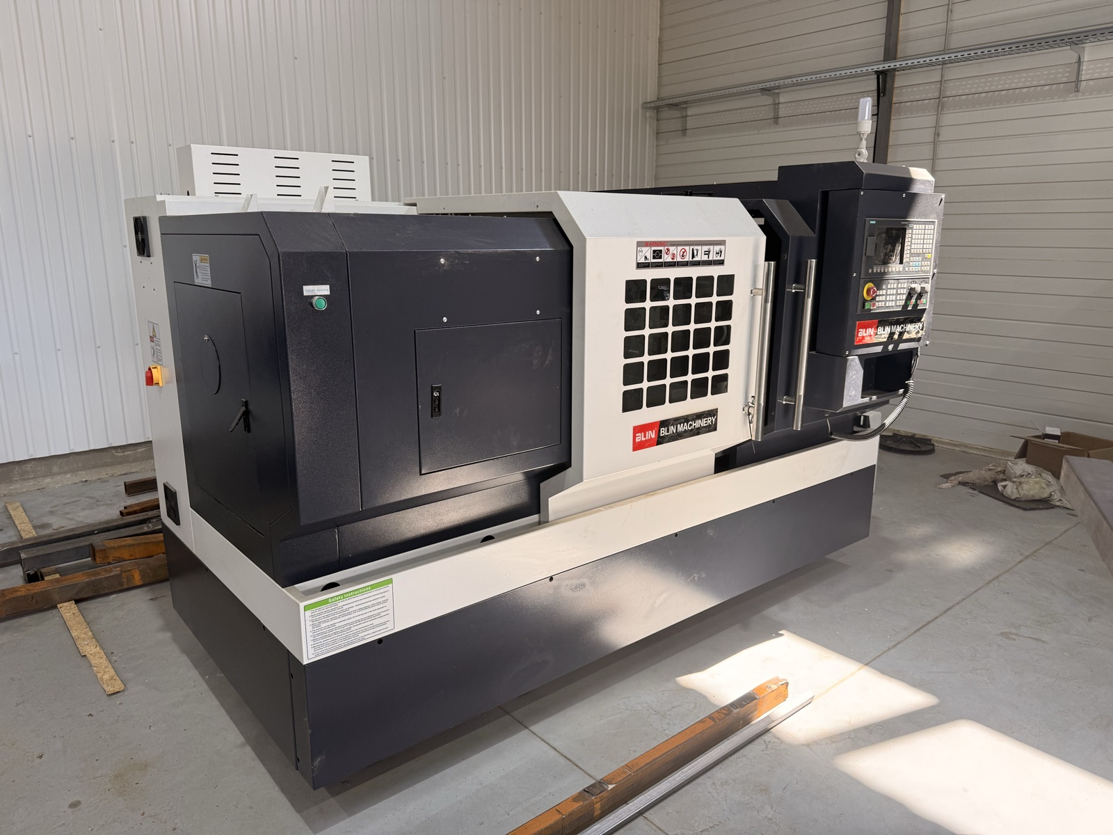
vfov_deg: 56.8
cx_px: 556
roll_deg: -0.4
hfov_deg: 71.6
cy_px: 418
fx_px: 772
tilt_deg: -12.1
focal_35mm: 24
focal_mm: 6.76
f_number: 1.78
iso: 64
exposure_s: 1/100
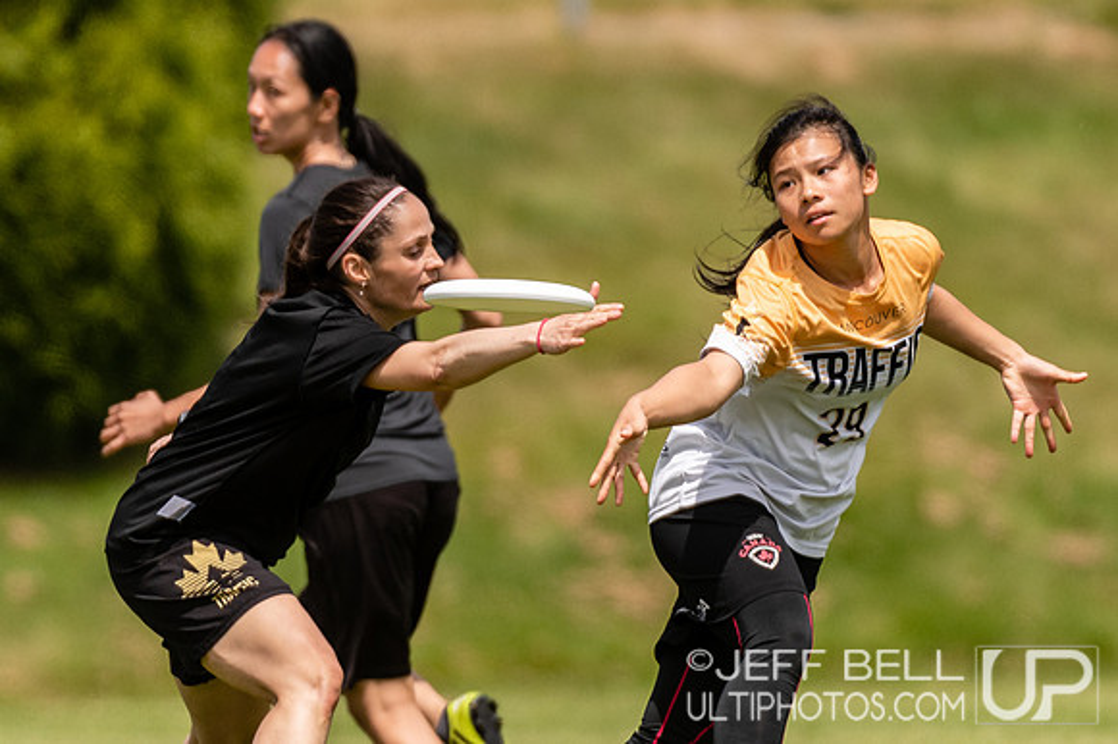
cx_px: 712
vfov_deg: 1.2
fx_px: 35002
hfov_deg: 1.8
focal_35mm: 1128
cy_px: 336
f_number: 4
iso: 360
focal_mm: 400
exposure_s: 1/2500
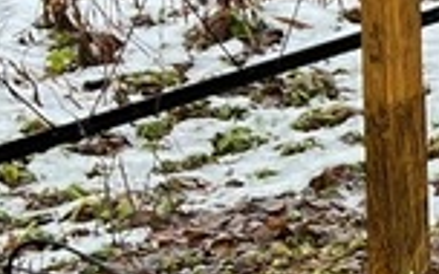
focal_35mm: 186
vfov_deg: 7.0
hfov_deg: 10.3
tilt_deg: -15.0
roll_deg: -0.4
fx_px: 2225
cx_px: 913
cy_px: 63
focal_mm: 5.7
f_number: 1.5
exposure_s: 1/121
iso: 64
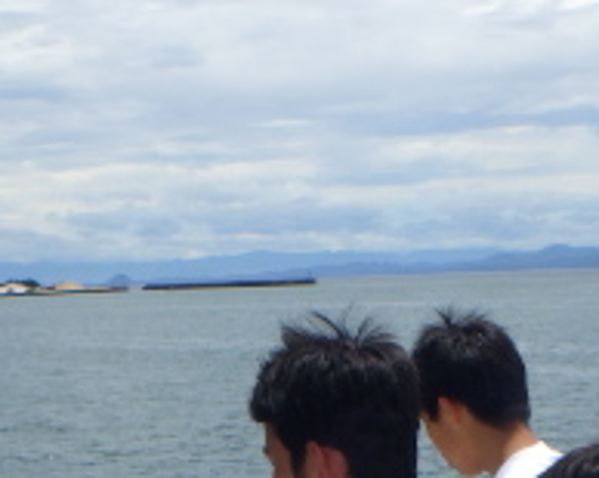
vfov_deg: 16.8
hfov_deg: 21.2
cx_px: 371
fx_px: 1595
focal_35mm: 90
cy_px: 438
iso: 125
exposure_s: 1/1500
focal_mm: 5
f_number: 4.2
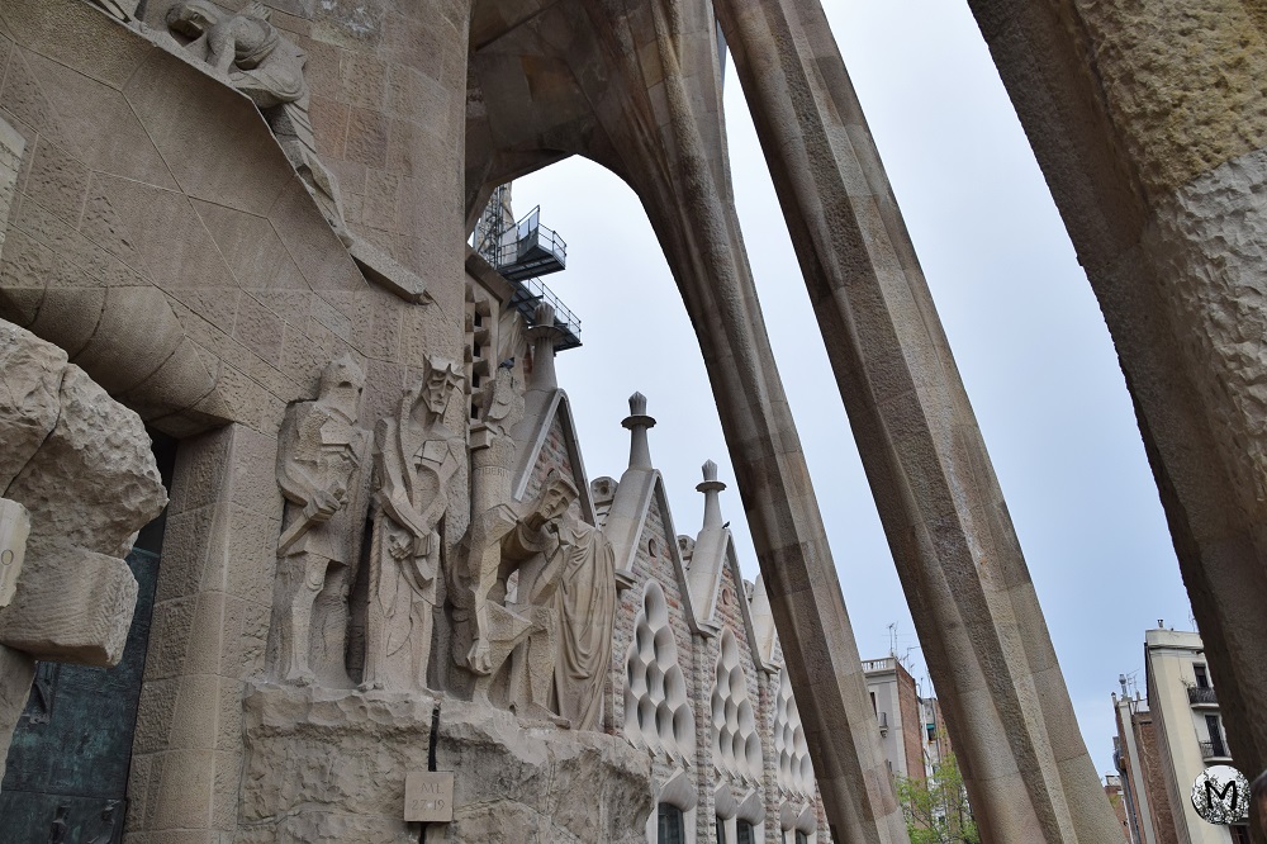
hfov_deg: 59.5
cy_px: 422
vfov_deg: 41.7
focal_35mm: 32
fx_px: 1108
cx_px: 634
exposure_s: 1/250
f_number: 8
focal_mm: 21
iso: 400
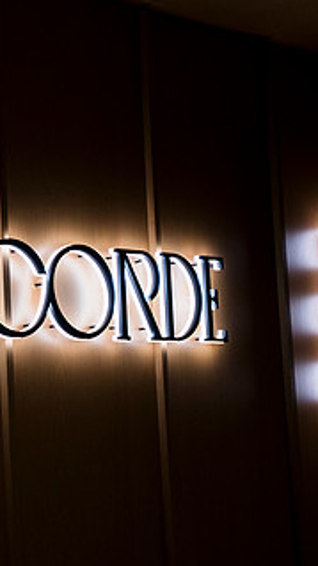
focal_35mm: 61
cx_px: -126
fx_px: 916
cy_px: 284
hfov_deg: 18.0
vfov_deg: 34.4
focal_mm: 32
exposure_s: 1/160
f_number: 4.5
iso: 450
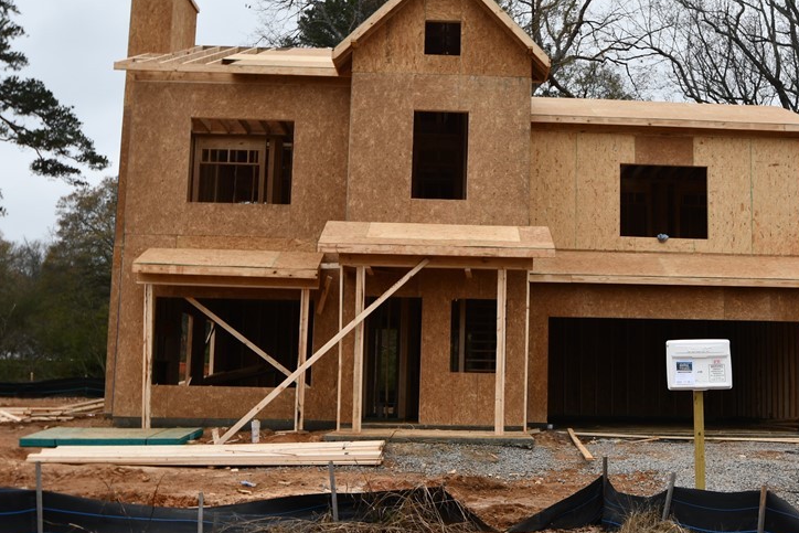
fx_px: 999
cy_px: 268
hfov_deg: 43.0
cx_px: 529
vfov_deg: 29.9
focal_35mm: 45
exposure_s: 1/250
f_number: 5.6
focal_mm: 20
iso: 250
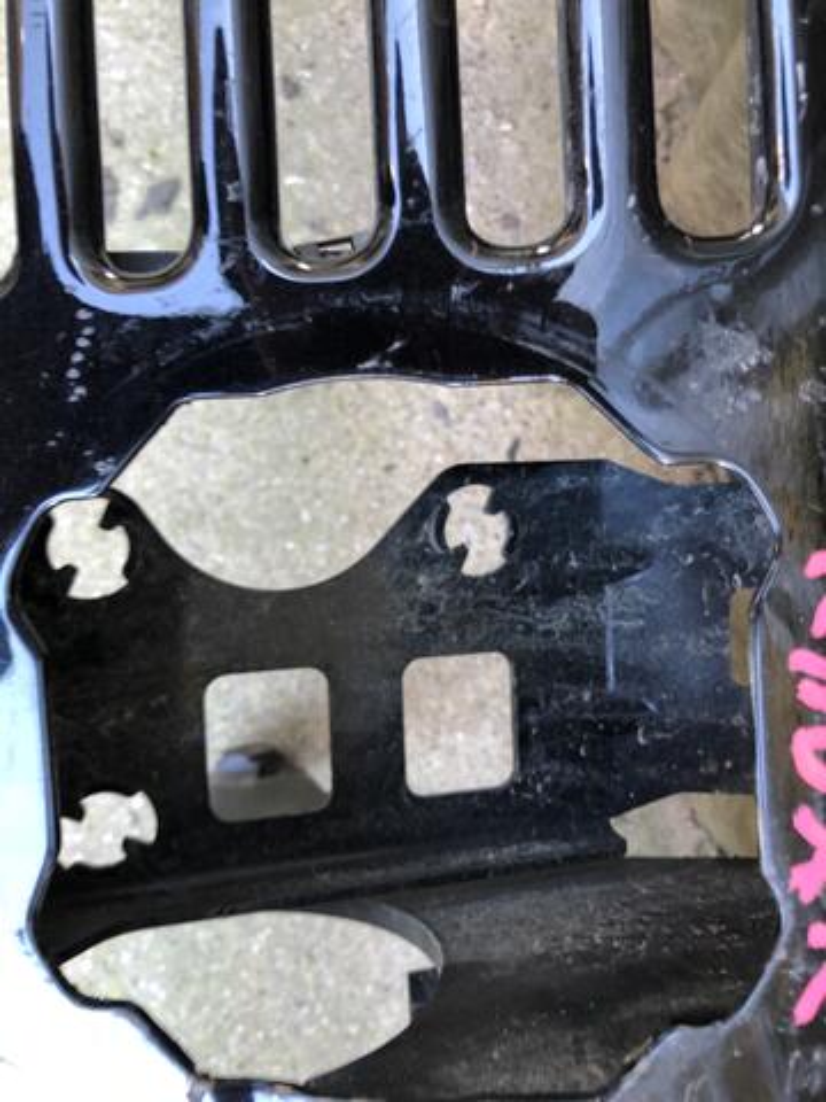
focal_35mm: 28
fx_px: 891
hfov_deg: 49.7
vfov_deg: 63.4
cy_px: 551
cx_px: 413
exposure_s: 1/15
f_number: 1.8
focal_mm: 3.99
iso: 50
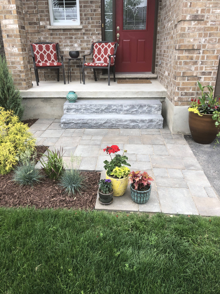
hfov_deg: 49.7
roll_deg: +1.3
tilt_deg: -21.0
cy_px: 147
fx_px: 237
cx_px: 110
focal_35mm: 28
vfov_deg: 63.4
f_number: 1.8
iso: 20
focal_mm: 3.99
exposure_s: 1/475
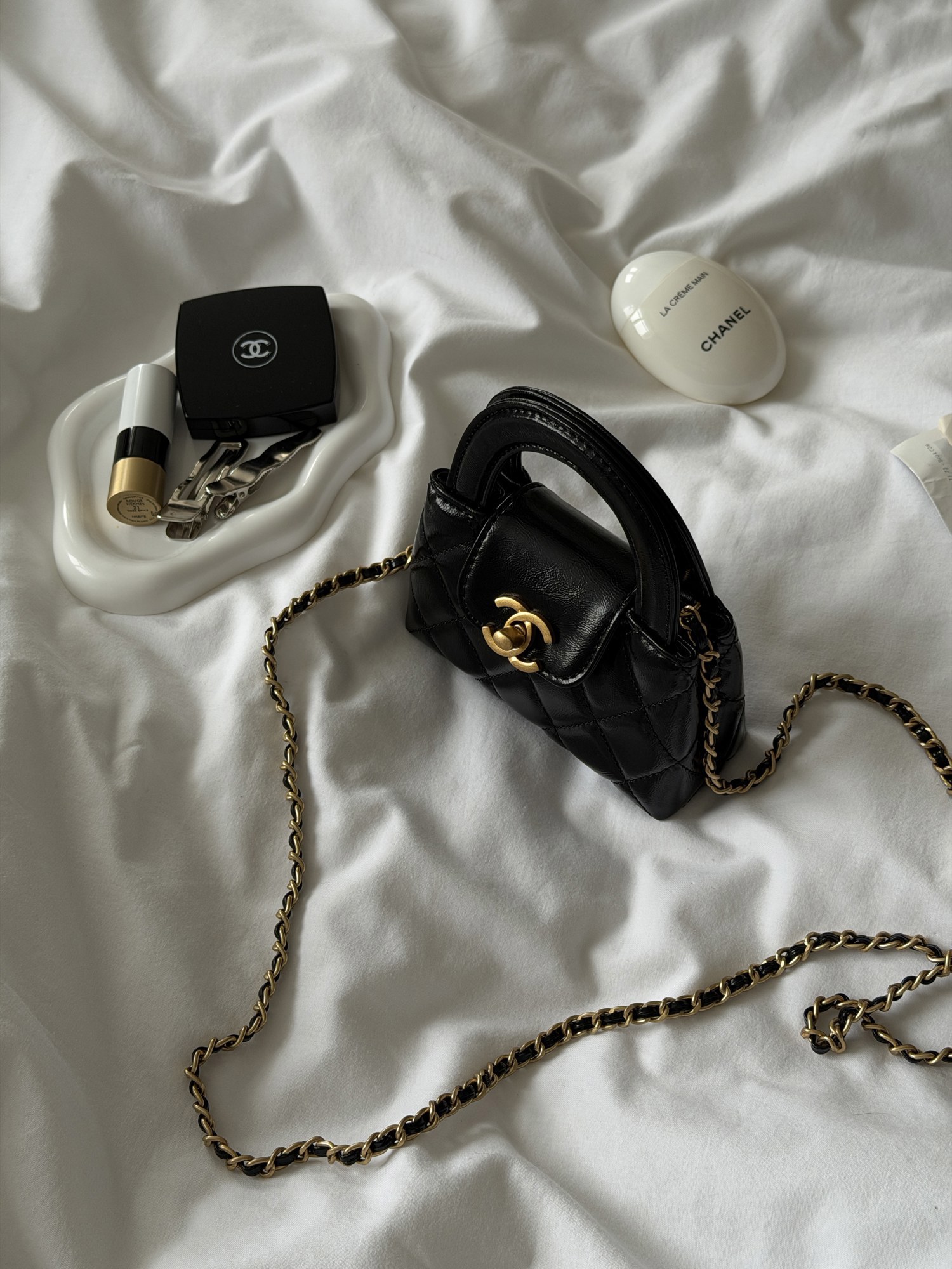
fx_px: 1760
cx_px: 476
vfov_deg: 39.7
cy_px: 634
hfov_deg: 30.3
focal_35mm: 48
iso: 50
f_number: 1.78
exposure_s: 1/130
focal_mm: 6.76
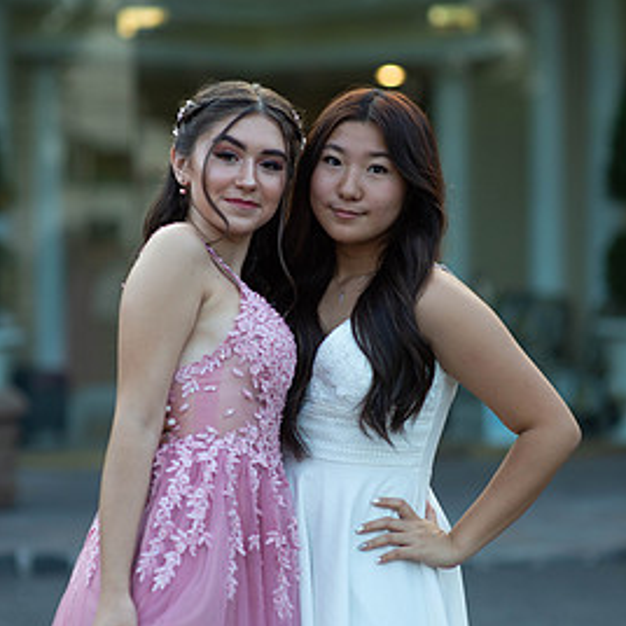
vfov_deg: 14.4
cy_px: 371
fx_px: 2476
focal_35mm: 121
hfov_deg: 14.4
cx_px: 288
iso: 250
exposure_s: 1/1000
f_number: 2
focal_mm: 85
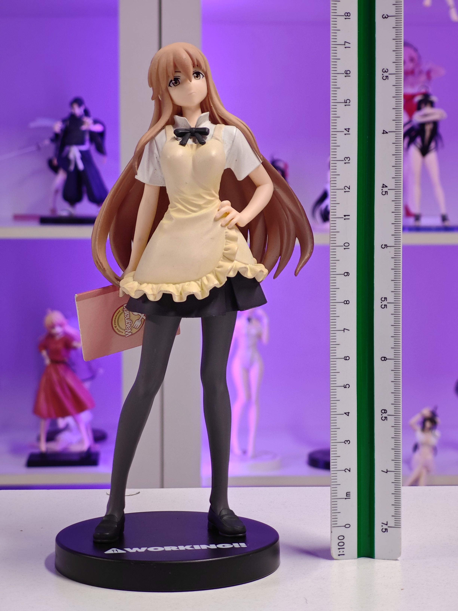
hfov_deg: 18.4
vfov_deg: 24.4
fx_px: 1411
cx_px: 229
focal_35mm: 80
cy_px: 306
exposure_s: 1/19.5
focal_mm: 7.48
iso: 400
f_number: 2.4
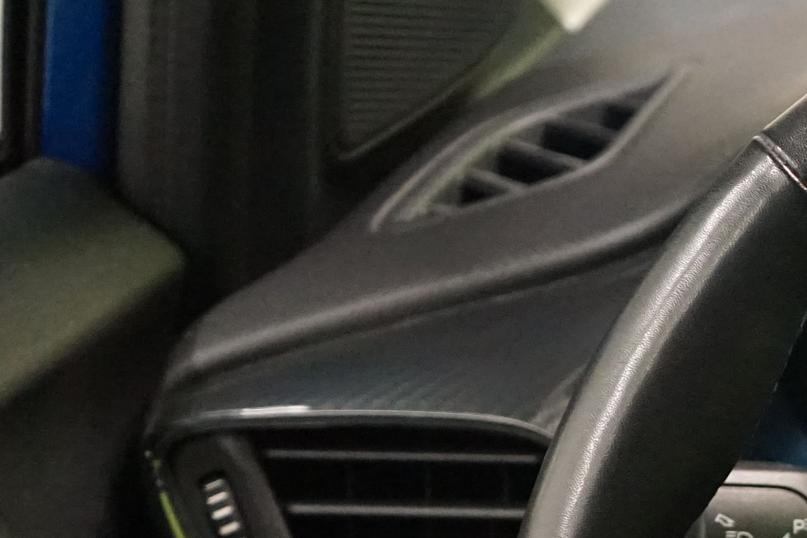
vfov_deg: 10.0
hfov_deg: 14.0
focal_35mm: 134
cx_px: 1338
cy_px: 707
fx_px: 3004
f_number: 4
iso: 6400
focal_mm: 38
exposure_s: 1/50
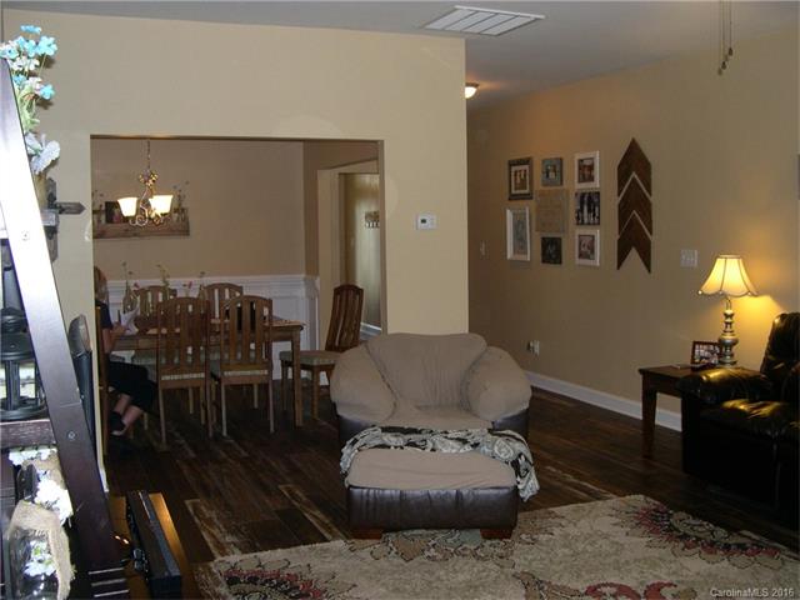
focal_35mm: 38
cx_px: 400
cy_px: 300
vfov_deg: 37.7
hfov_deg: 49.0
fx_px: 878
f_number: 2.8
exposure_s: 1/60
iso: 268
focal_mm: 8
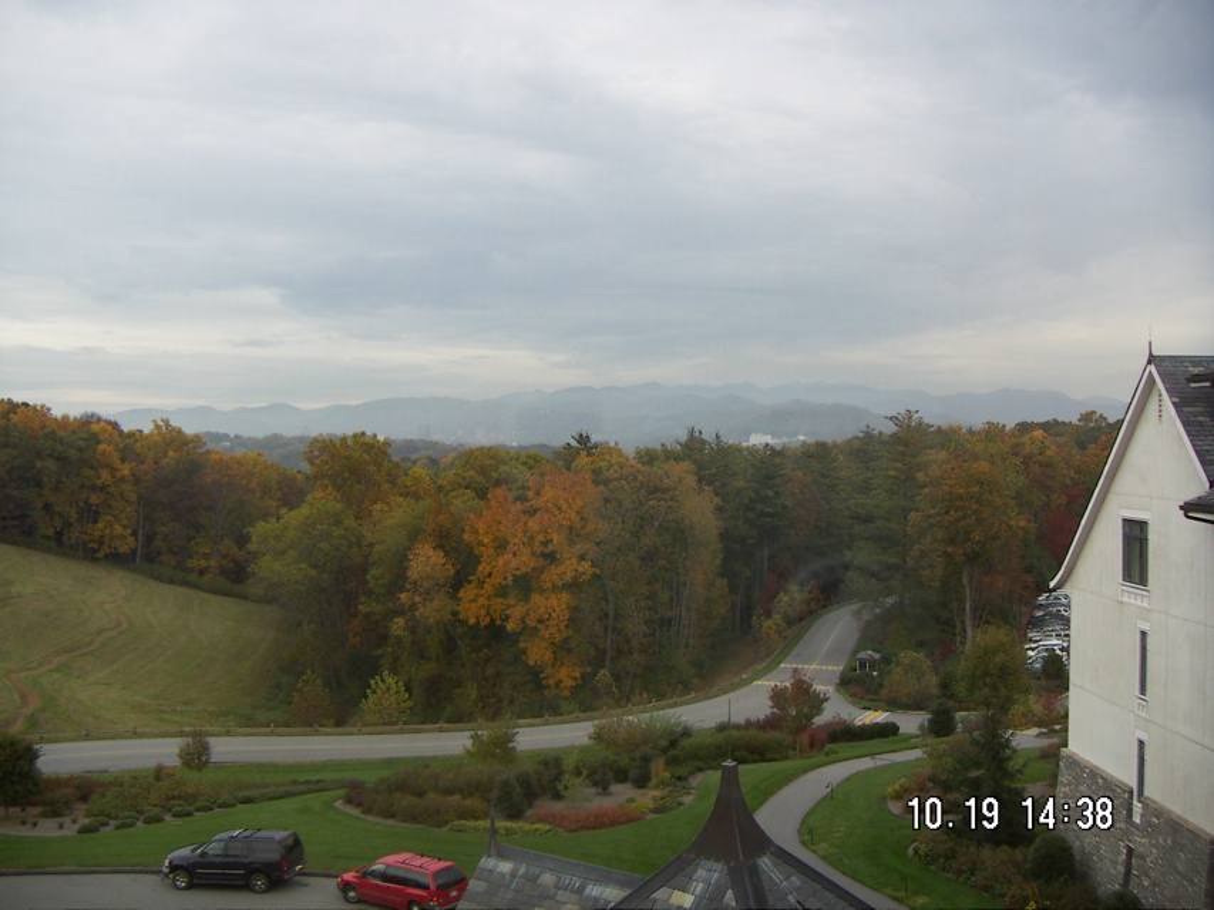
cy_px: 455
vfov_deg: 39.6
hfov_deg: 51.4
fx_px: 1262
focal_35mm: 36
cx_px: 607
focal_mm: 4.7
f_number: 2.8
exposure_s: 1/100
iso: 50
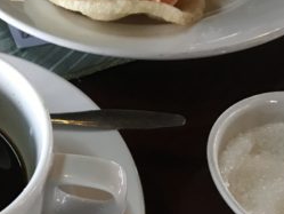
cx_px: -64
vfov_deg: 20.4
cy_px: 136
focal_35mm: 72
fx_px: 591
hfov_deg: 24.3
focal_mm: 3.99
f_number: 1.8
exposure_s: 1/17
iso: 64
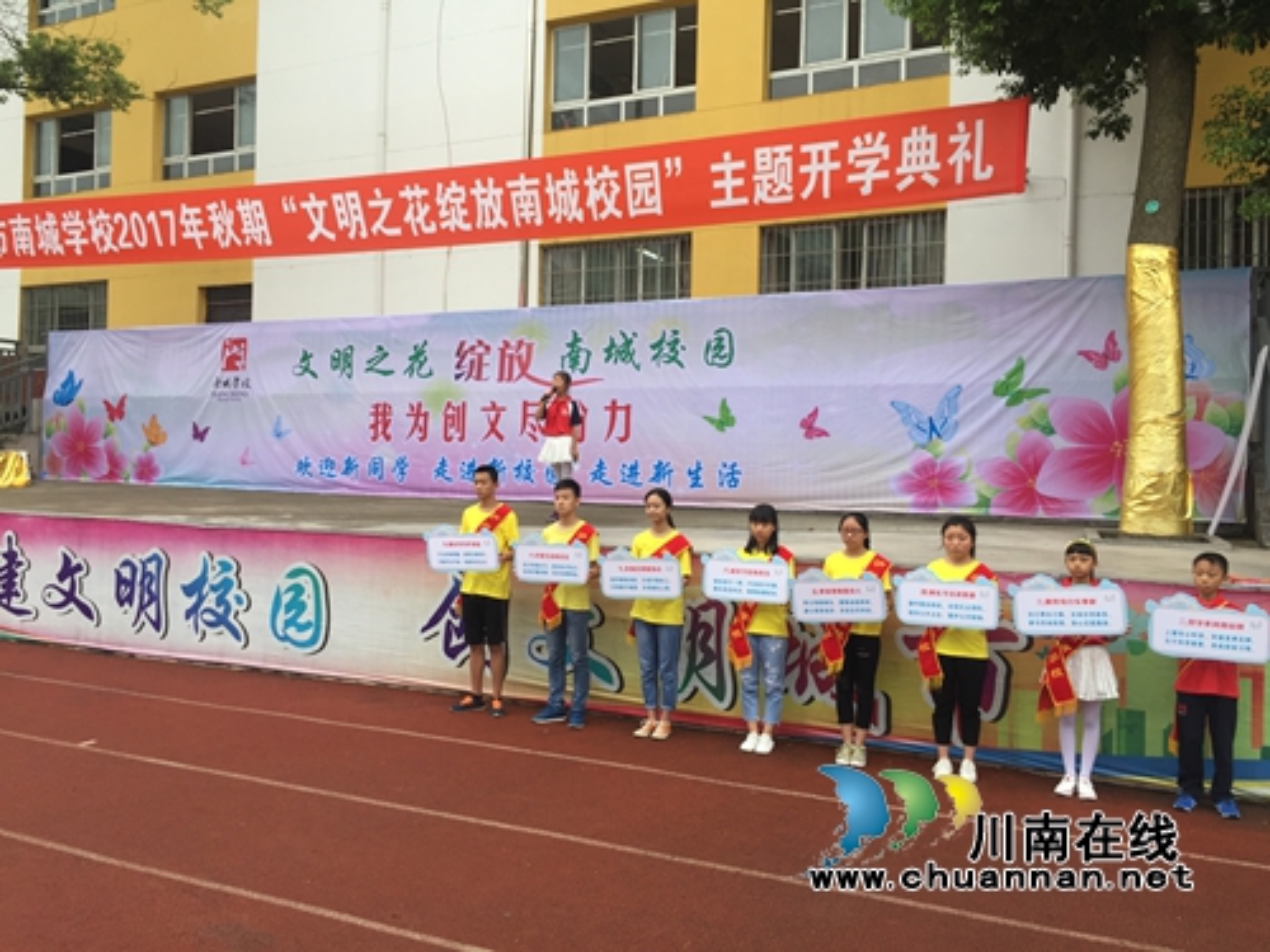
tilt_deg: +1.4
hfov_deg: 61.7
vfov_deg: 48.2
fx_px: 1064
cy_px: 476
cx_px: 635
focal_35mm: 29
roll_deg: -2.3
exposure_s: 1/170
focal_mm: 4.15
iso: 32
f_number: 2.2
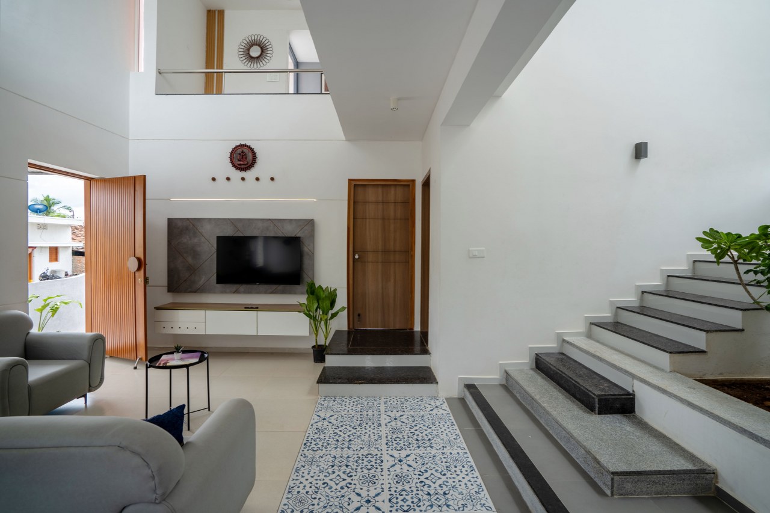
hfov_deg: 96.7
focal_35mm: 16
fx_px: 342
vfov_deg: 73.7
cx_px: 385
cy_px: 256
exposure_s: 1/800
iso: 100
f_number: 5
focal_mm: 16
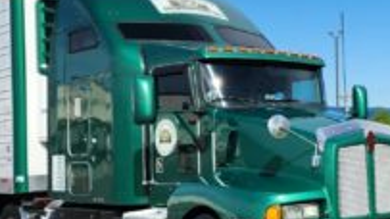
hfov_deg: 25.4
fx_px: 765
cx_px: 482
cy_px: 133
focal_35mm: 74
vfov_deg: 16.3
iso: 20
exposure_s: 1/1978
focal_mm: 5.4
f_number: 1.8
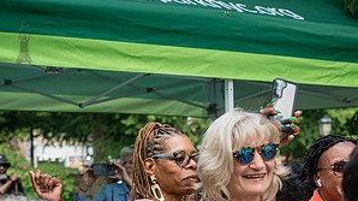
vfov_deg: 9.7
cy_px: 217
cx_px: 235
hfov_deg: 17.4
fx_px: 1167
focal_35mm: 123
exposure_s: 1/800
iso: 640
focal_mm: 55
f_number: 4
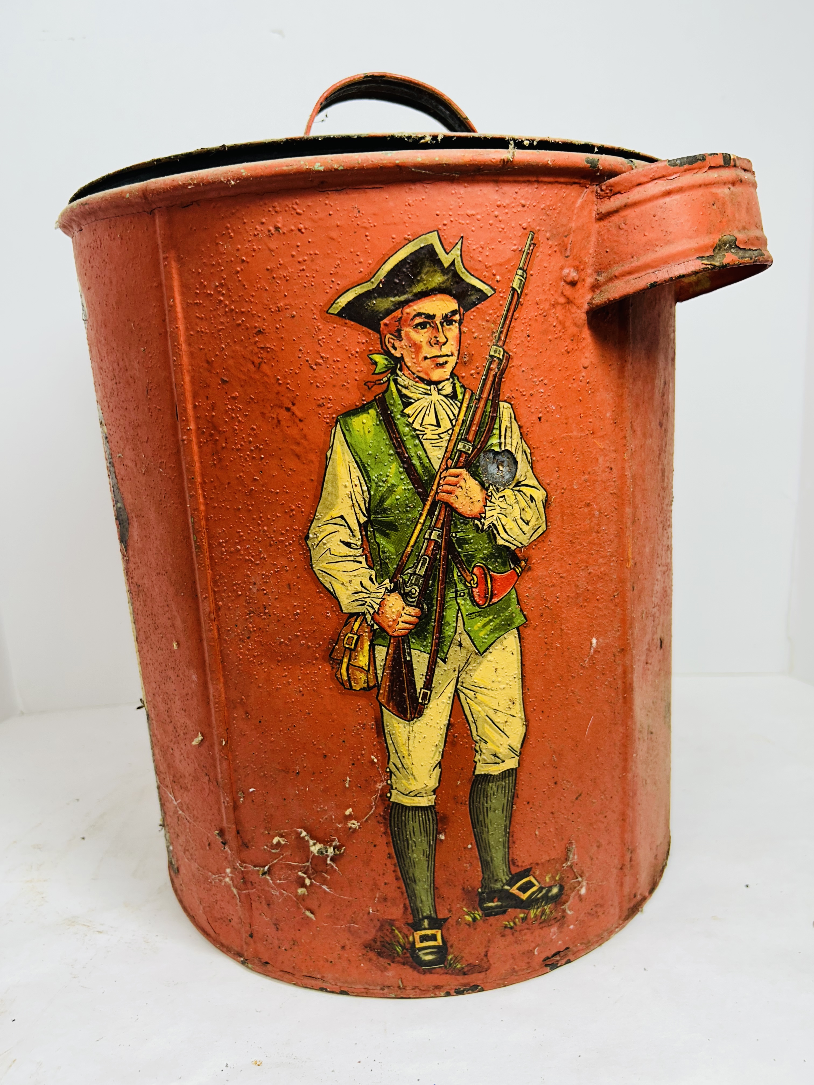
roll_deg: +2.8
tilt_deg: -14.8
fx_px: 815
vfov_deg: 67.3
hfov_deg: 53.1
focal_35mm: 26
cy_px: 542
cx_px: 407
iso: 32
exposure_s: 1/120
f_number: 1.5
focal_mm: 5.7
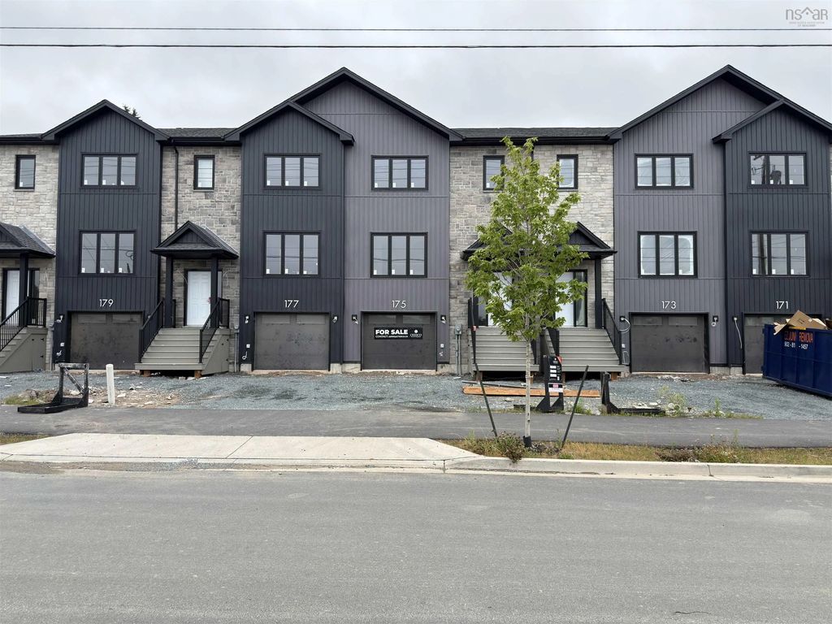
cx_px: 416
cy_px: 312
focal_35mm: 24
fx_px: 577
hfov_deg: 71.6
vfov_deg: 56.8
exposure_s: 1/3226
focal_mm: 6.76
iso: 80
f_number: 1.78
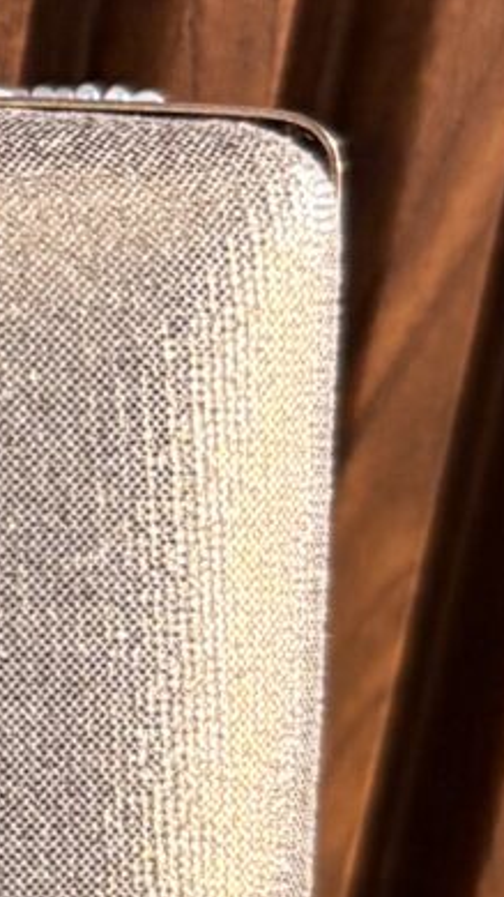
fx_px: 4425
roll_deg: -1.4
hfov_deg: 5.9
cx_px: -1174
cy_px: 566
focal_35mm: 186
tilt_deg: -30.8
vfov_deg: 11.6
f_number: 1.6
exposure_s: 1/50
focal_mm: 5.96
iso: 100
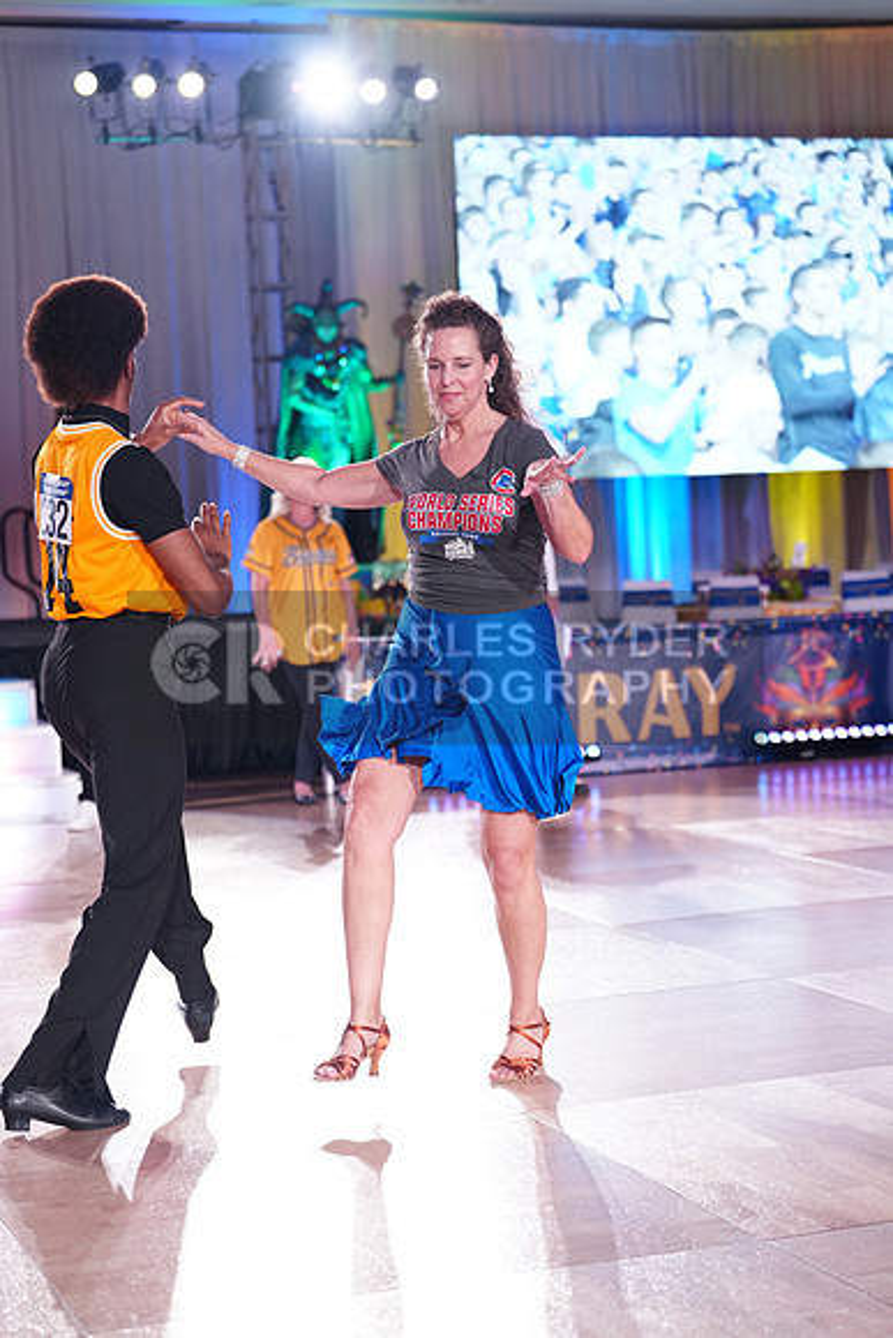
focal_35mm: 70
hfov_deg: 19.5
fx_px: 2603
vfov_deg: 28.8
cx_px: 446
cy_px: 669
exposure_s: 1/500
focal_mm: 70
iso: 2000
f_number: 2.8
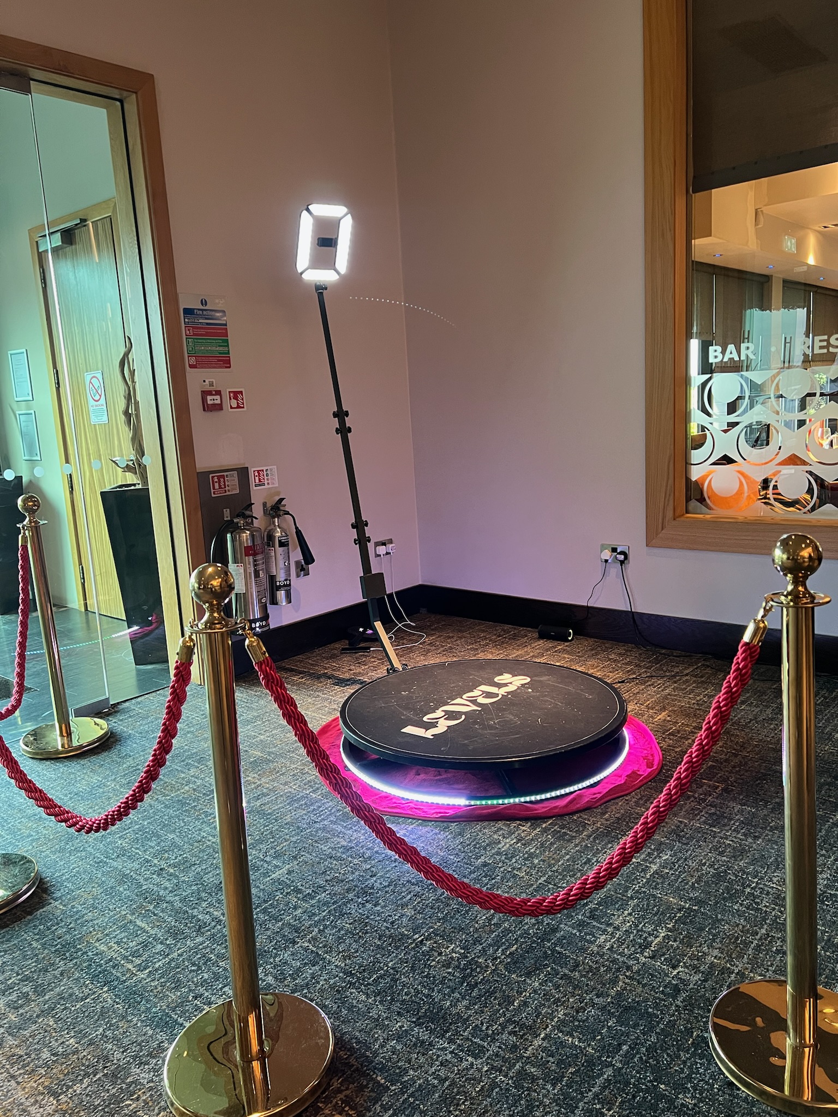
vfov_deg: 67.3
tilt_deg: -9.3
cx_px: 419
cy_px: 558
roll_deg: +3.3
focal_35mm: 26
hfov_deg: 53.1
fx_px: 839
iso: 320
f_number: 1.5
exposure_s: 1/50
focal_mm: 5.7
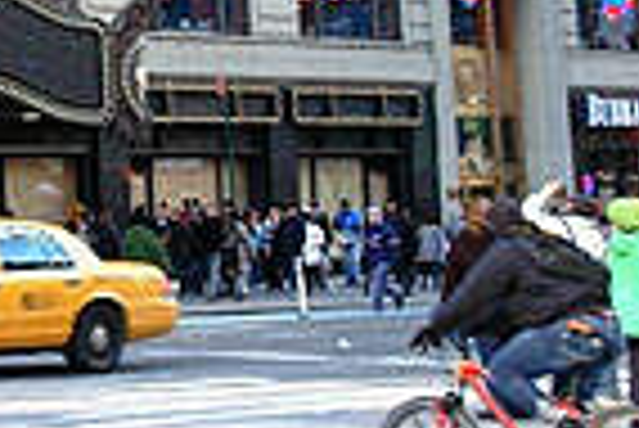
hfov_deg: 13.8
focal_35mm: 138
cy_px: -142
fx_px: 2445
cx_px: -364
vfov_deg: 9.8
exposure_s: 1/60
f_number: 4
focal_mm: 29
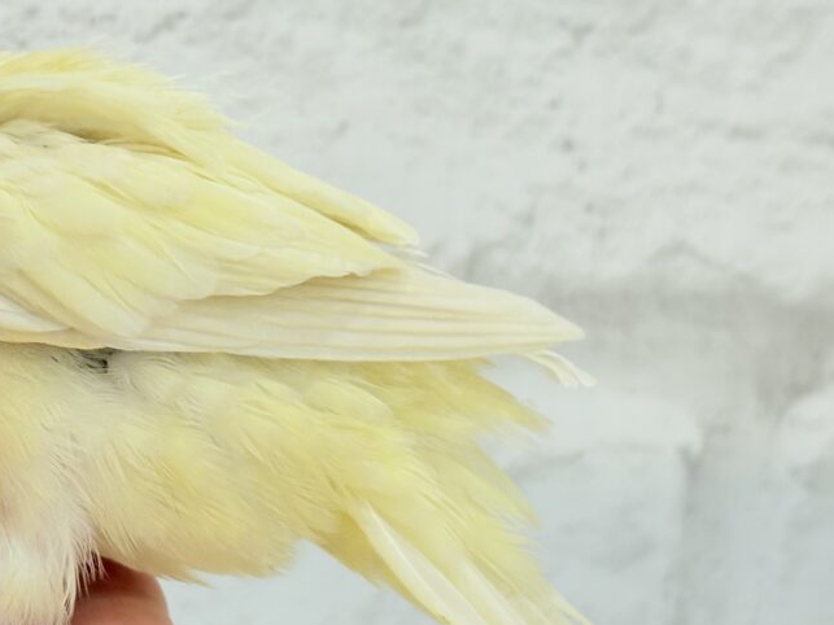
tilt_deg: -4.9
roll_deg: -1.9
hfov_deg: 19.9
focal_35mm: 97
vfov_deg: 15.2
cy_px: 241
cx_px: 123
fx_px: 2337
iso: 64
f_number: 1.6
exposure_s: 1/100
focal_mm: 5.96
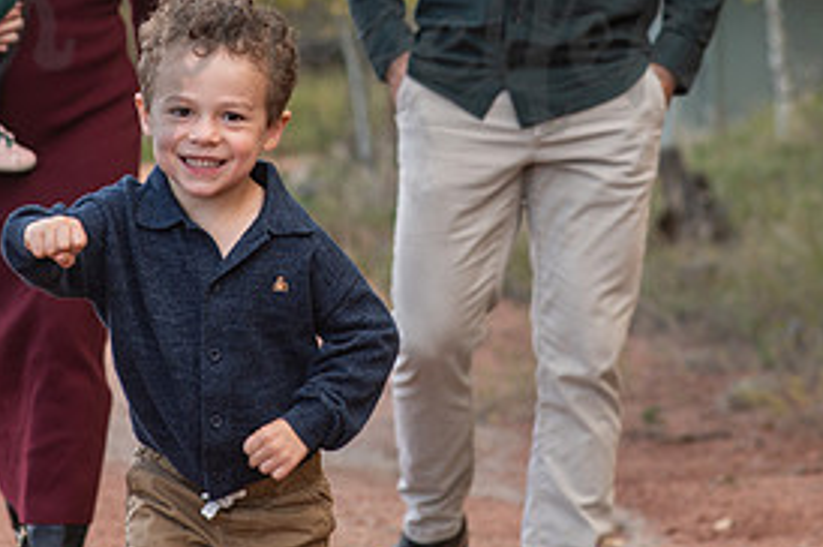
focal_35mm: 180
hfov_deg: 11.4
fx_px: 4110
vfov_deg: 7.6
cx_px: 427
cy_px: 18
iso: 320
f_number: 4
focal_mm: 85
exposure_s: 1/320
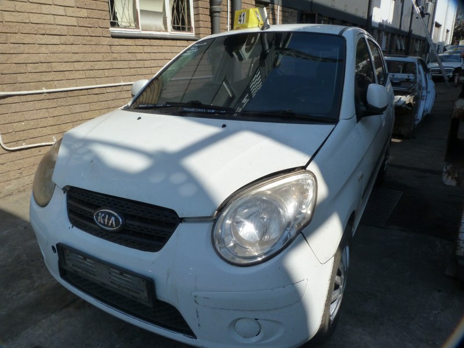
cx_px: 232
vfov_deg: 54.9
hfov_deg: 69.4
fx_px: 335
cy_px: 174
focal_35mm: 25
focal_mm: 4.5
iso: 125
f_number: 5.6
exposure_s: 1/400
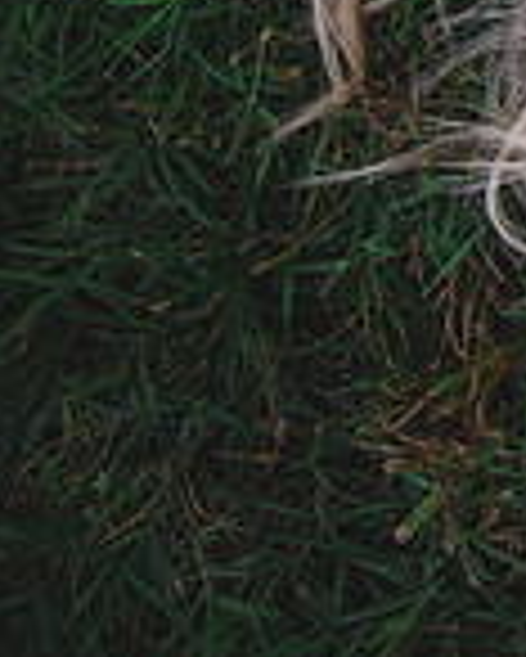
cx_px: 1276
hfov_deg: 12.8
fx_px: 1788
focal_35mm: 92
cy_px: -204
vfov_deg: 19.2
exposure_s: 1/125
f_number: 2.8
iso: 640
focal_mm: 24
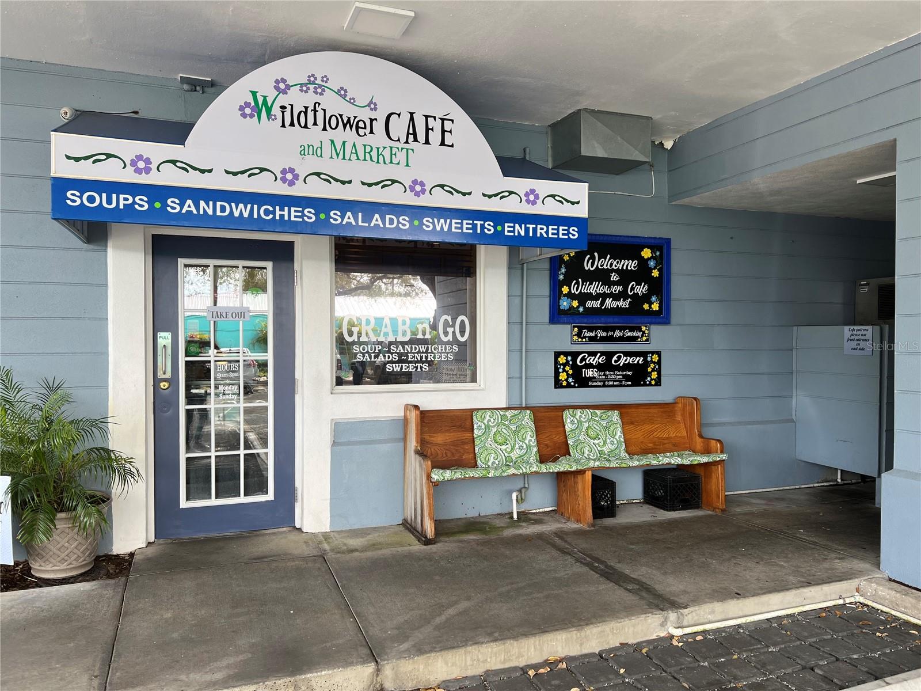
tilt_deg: -1.2
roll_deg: -1.3
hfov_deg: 67.3
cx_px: 460
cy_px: 346
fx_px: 692
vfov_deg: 53.1
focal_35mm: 26
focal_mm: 5.7
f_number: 1.5
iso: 40
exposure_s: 1/274
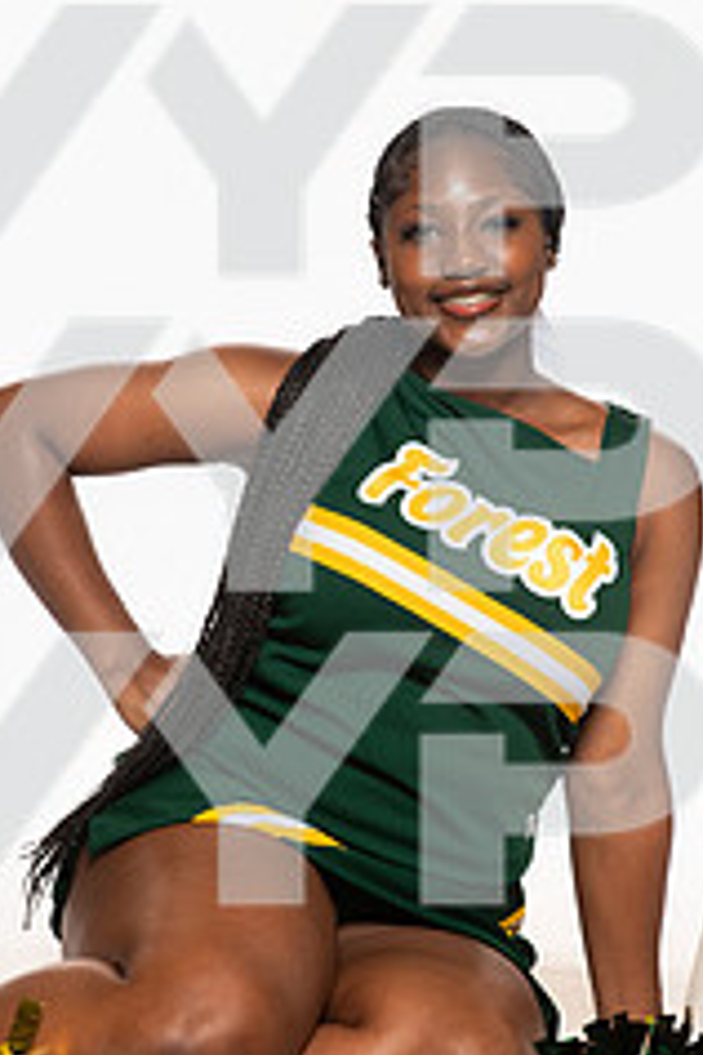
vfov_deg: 18.6
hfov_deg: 12.5
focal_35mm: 110
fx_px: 3222
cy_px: 459
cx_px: 378
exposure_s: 1/320
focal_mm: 58
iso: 800
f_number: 7.1
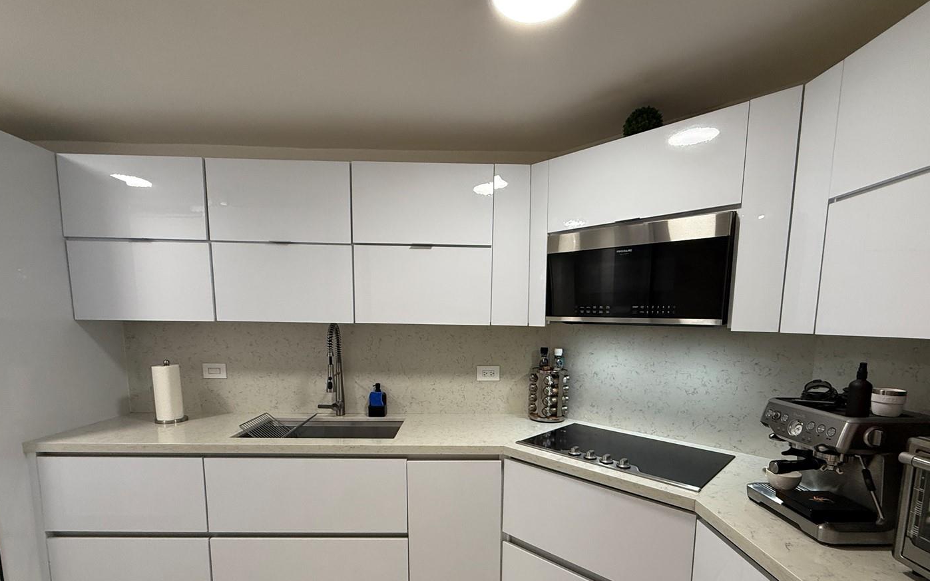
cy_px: 373
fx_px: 431
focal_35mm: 17
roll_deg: -0.6
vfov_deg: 66.7
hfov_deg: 94.4
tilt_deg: -7.0
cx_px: 472
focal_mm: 2.22
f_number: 2.2
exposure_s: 1/100
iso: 320
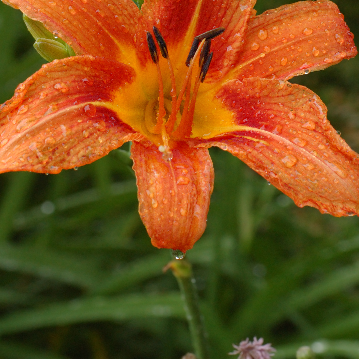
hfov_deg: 10.2
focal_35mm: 171
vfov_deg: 10.2
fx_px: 2006
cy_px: 68
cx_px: 173
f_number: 11
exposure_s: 1/10
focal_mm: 70
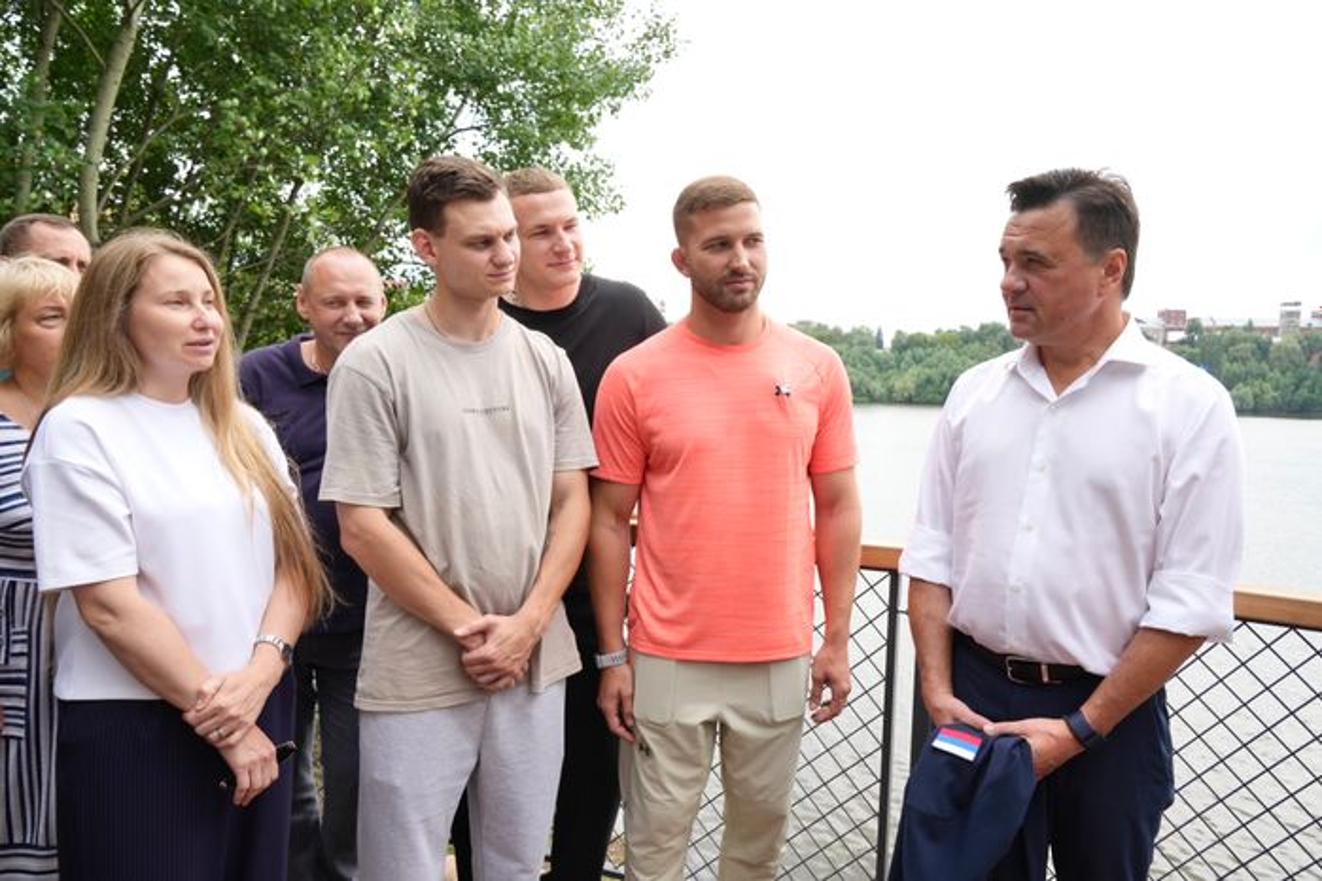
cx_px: 661
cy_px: 440
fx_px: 918
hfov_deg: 71.5
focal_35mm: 25
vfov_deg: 51.3
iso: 400
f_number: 8
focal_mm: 25
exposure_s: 1/250
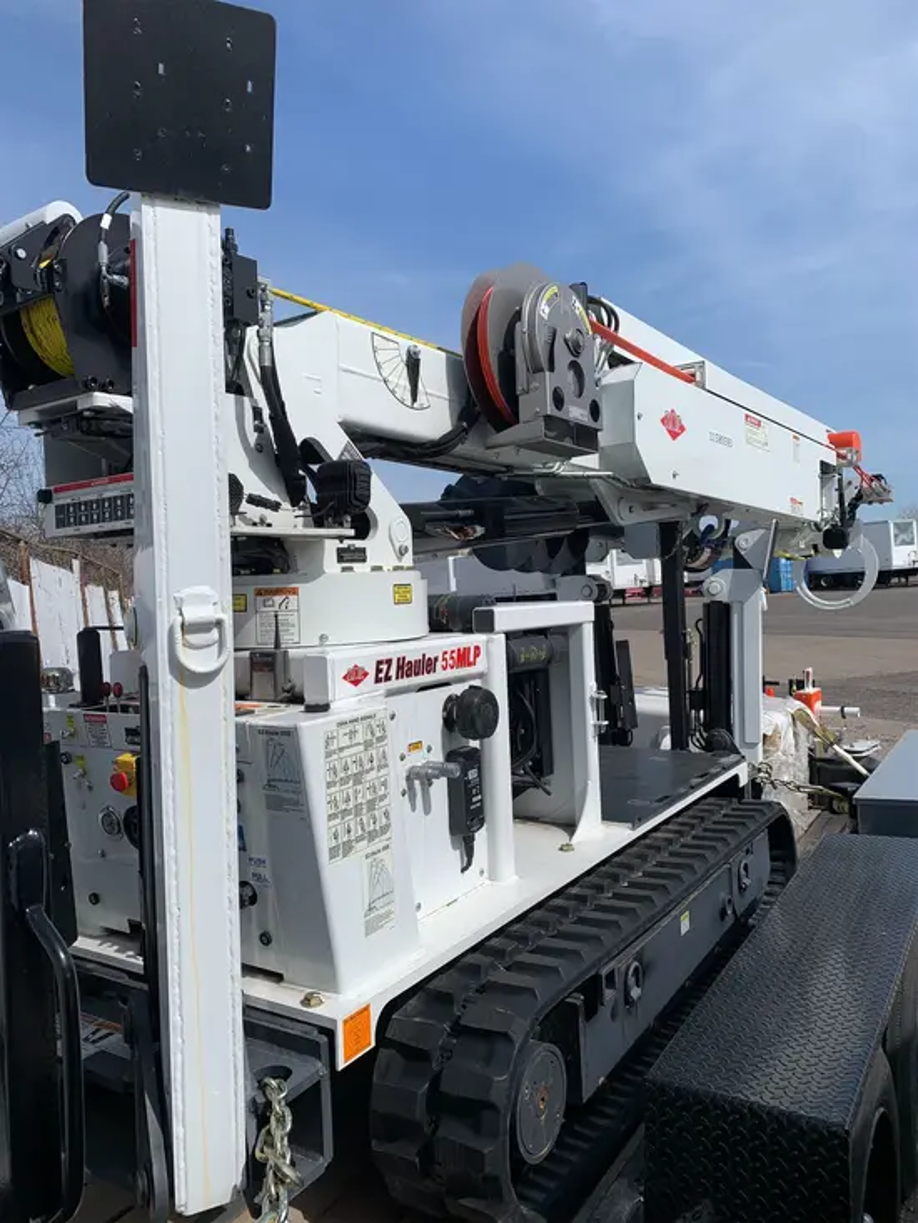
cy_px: 612
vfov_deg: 67.3
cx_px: 459
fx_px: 919
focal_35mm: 26
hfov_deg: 53.1
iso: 25
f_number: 1.8
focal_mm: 4.25
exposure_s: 1/4098
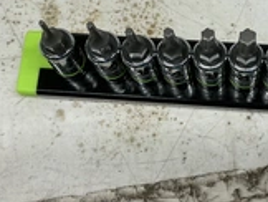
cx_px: 194
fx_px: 535
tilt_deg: -73.4
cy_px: 76
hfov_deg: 27.8
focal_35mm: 69
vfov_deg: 21.3
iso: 32
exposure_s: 1/120
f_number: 1.8
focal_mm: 3
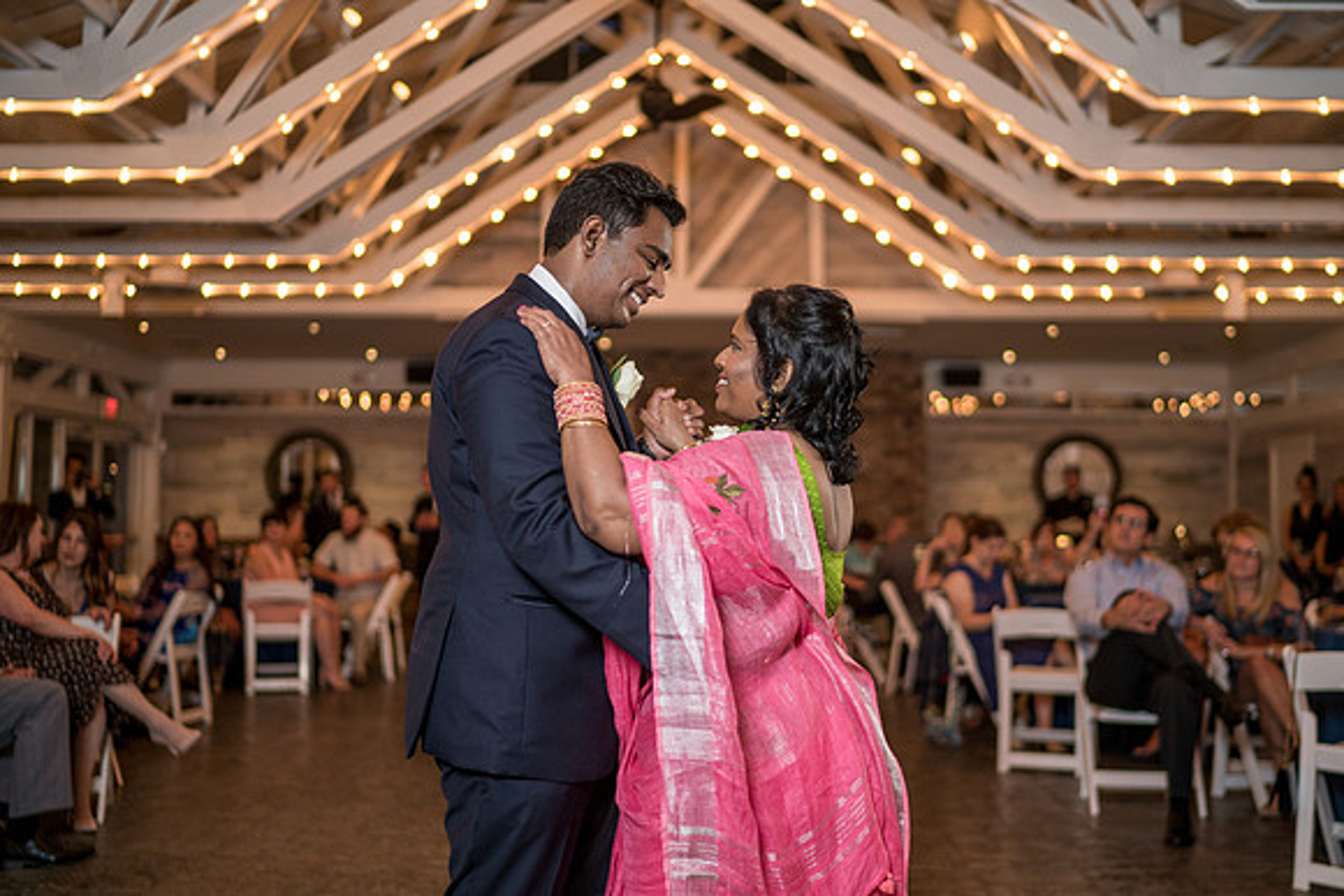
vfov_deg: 34.3
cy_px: 417
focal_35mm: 39
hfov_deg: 49.6
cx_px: 711
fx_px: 1454
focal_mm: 35
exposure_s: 1/200
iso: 250
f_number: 1.4
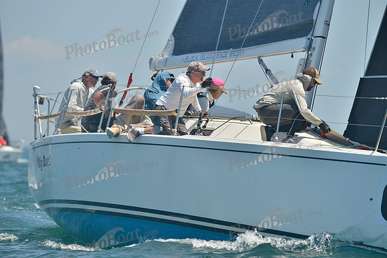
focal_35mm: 240
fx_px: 2580
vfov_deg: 5.7
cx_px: 194
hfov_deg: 8.6
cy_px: 129
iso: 280
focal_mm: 240
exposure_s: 1/1000
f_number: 6.3
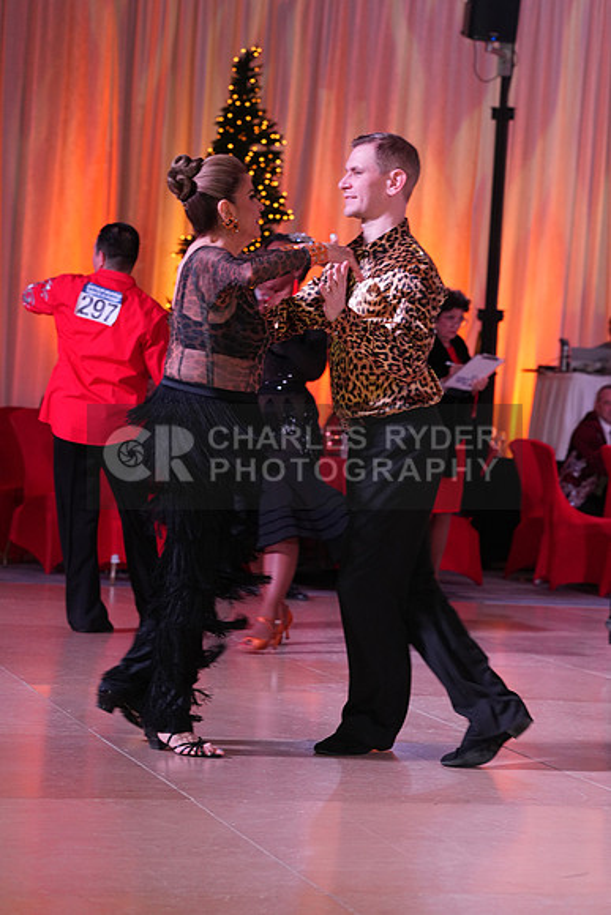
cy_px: 458
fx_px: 2468
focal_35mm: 97
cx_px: 306
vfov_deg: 21.0
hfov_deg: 14.1
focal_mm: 97
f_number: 5
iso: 2000
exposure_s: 1/250
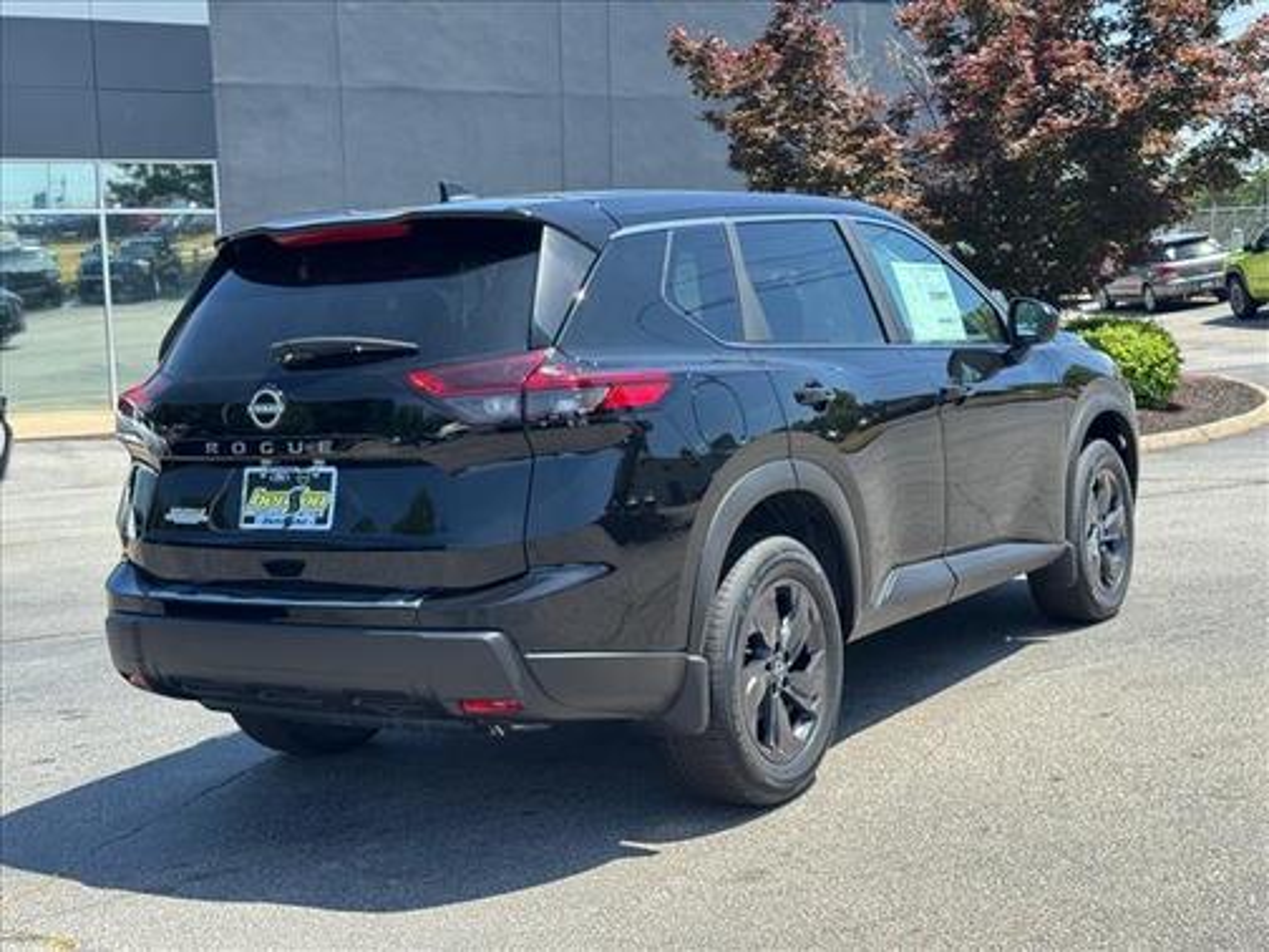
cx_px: 634
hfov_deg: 39.7
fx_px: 1760
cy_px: 476
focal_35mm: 48
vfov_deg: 30.3
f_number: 1.78
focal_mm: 6.76
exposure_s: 1/1152
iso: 64
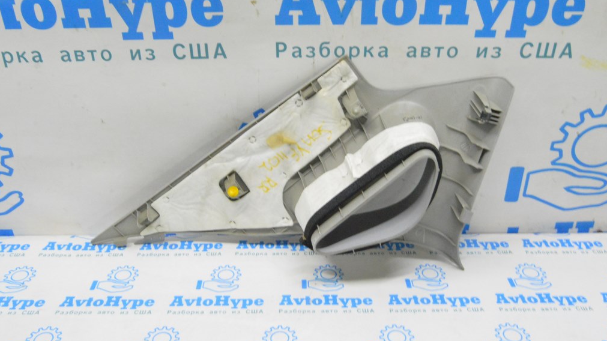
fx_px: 563
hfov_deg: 56.6
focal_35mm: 35
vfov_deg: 33.7
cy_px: 159
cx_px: 303
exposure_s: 1/15
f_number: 20
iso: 6400
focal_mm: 22
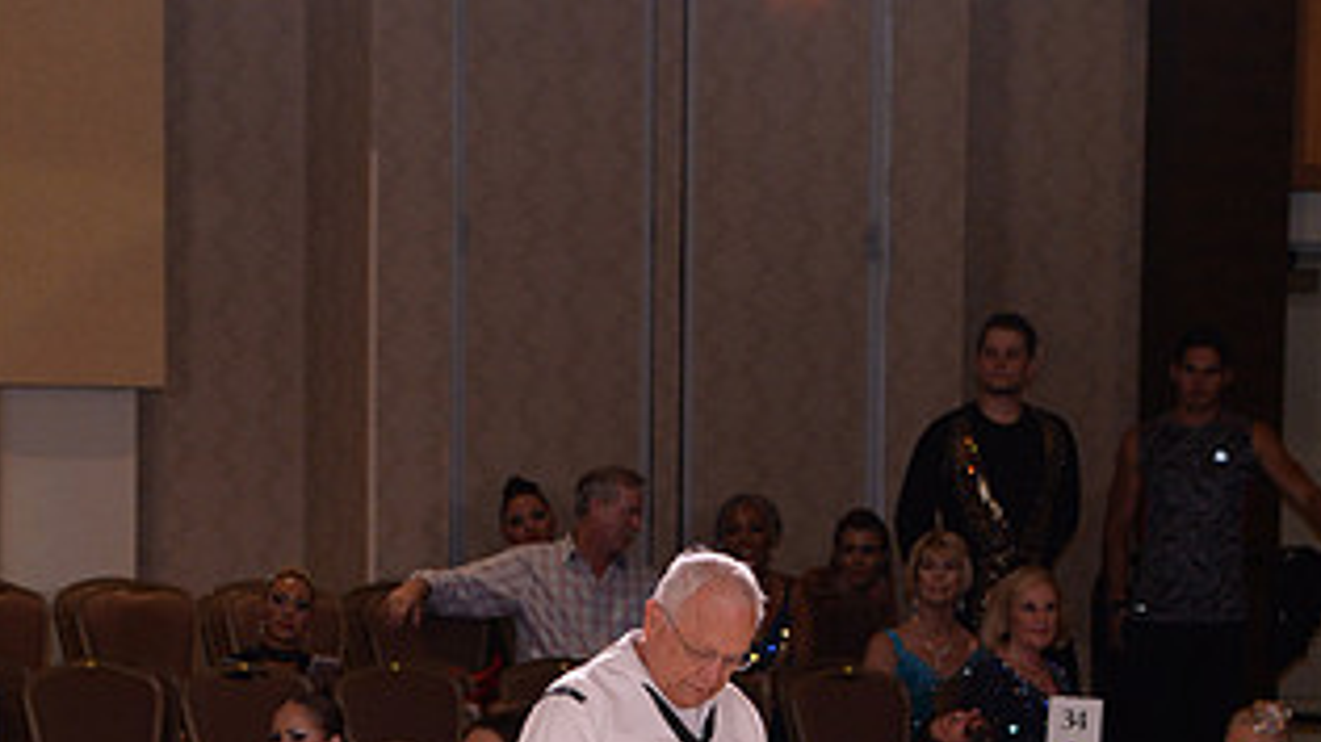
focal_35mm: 231
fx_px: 8089
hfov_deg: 9.3
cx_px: 686
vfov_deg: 5.2
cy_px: 910
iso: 2000
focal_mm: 120
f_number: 5.6
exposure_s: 1/250
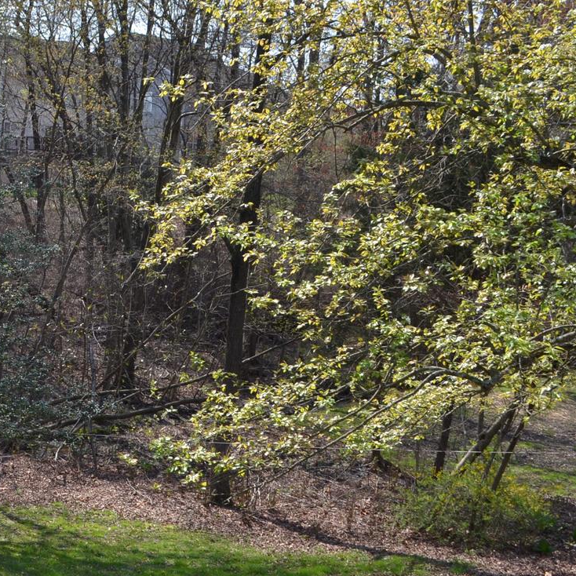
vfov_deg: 26.9
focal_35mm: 64
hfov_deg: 24.9
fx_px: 1205
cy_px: 321
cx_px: -71
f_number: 6.3
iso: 100
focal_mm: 18
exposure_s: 1/160
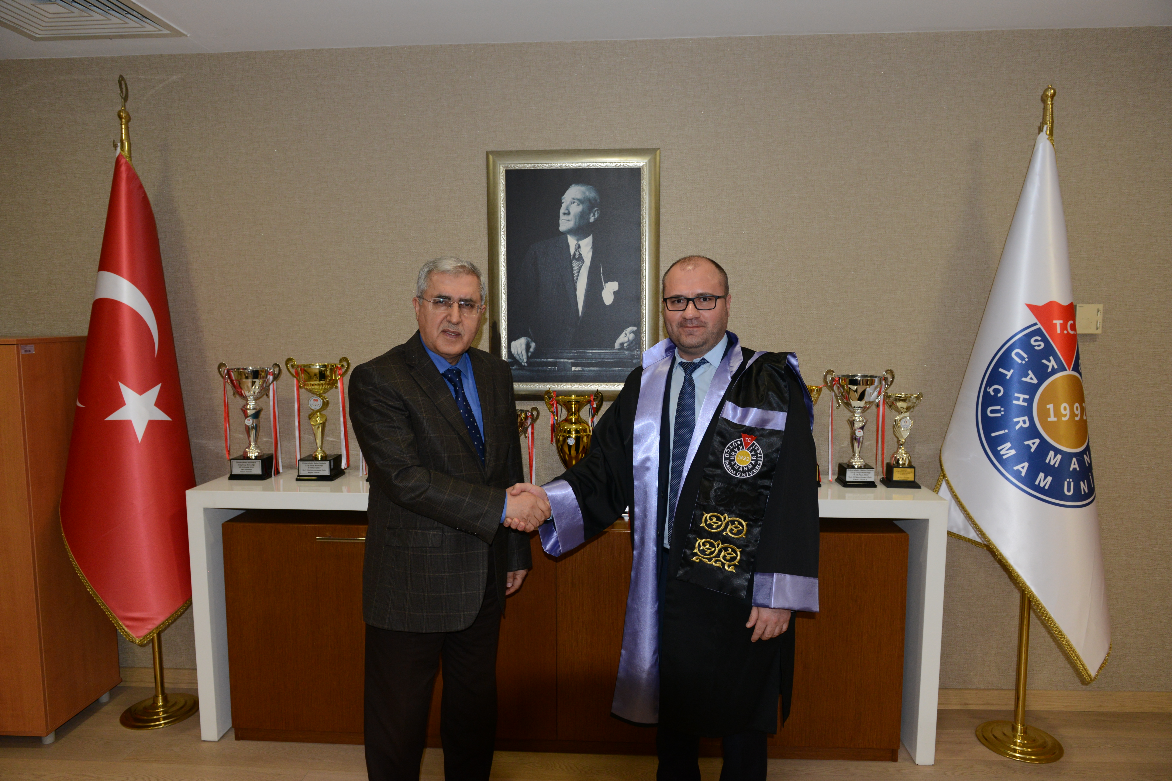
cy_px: 390
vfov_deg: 53.1
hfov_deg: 73.7
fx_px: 781
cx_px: 586
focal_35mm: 24
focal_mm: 24
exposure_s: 1/125
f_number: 4.5
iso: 1250
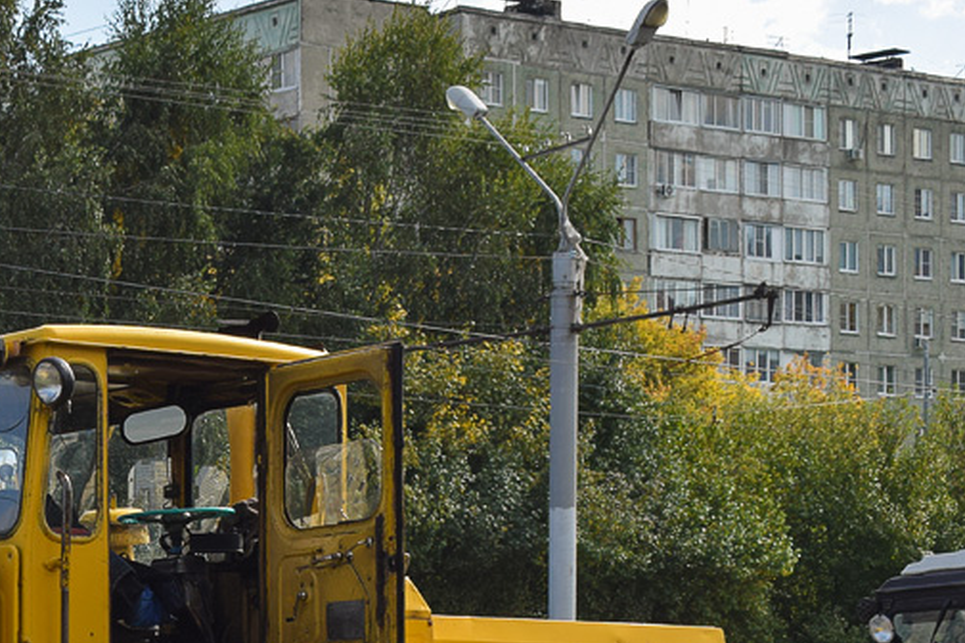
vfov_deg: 13.4
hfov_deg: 19.5
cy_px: 733
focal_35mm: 100
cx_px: -105
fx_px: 2680
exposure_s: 1/500
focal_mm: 28
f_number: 6.3
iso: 200
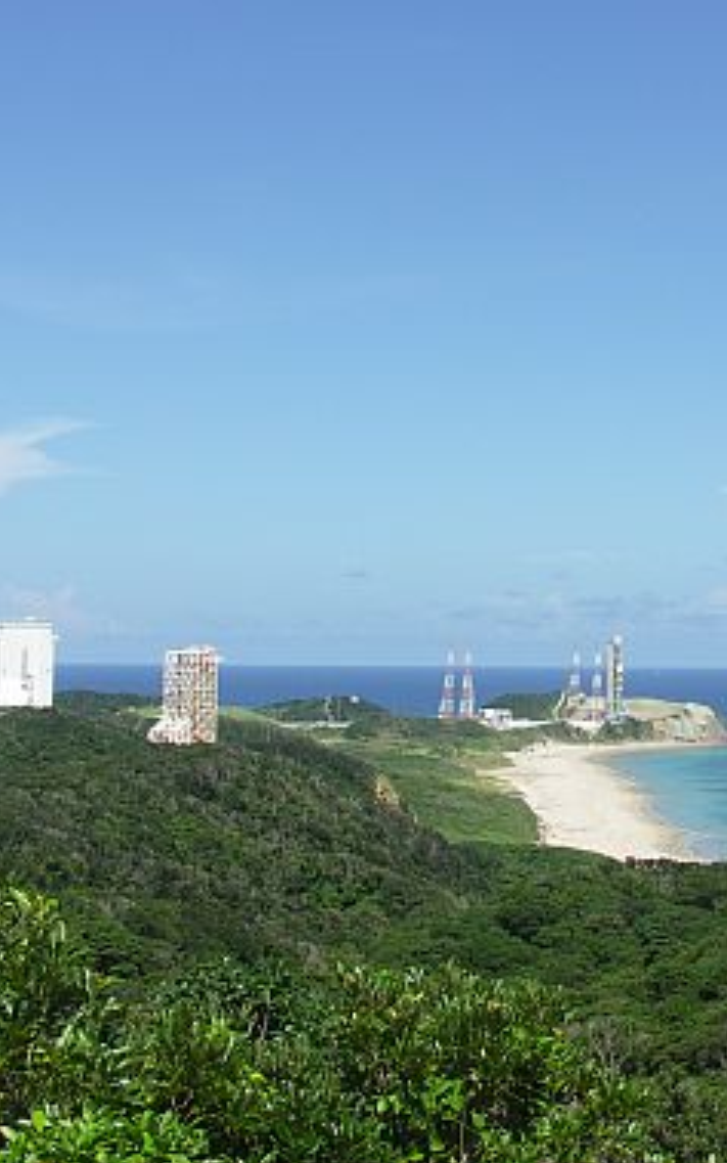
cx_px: 635
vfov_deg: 34.4
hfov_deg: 21.6
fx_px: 1870
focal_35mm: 59
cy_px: 473
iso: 50
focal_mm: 8.5
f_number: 5.6
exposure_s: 1/250
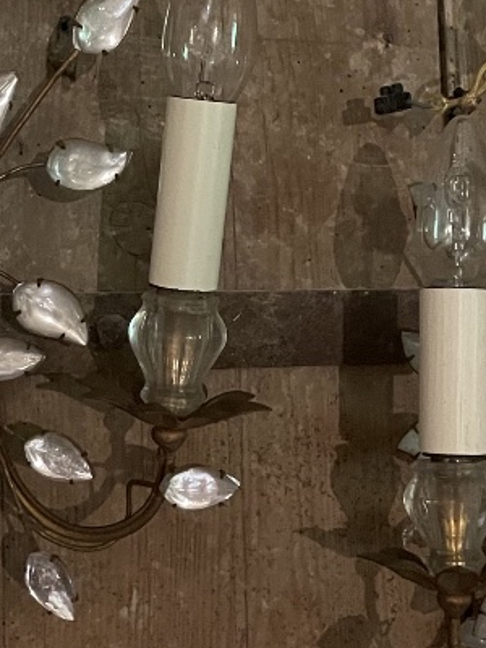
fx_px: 1460
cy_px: 227
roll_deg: +0.9
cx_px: 227
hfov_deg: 18.9
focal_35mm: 78
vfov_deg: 24.9
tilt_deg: +4.5
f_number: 1.6
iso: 640
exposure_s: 1/25
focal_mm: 4.2
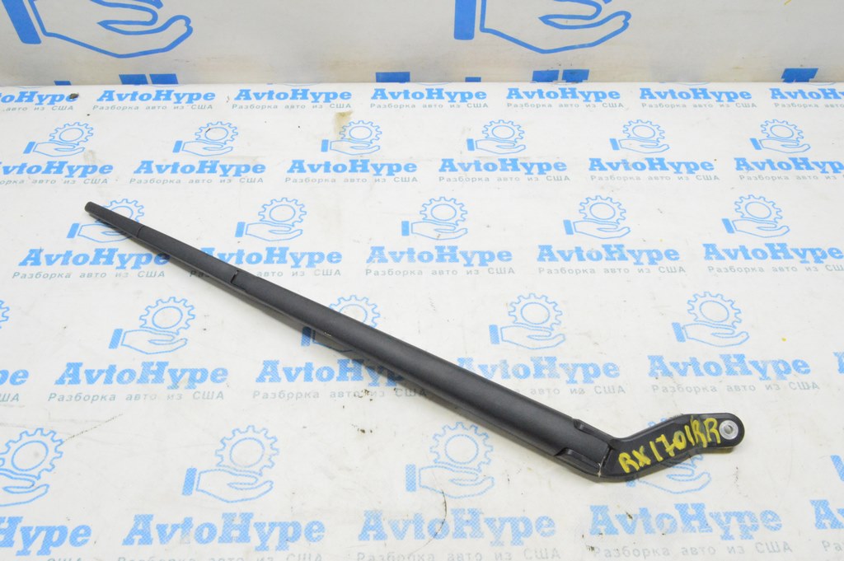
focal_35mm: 30
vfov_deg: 43.5
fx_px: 703
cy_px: 280
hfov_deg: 62.0
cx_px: 422
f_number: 20
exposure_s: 1/15
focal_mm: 20
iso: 6400
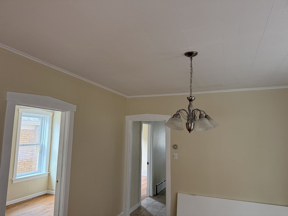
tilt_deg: +7.3
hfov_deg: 71.6
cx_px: 144
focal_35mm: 24
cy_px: 108
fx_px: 200
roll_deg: -0.7
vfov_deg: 56.8
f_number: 1.78
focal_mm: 6.76
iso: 320
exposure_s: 1/60
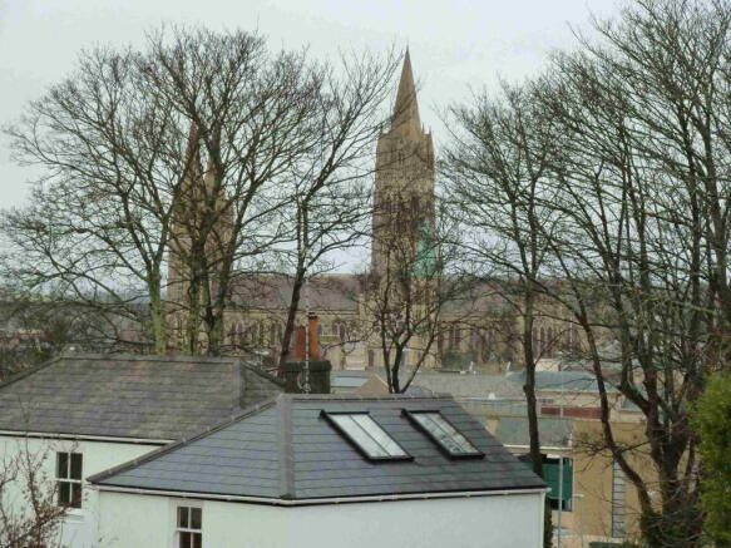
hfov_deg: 17.7
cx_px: 366
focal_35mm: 111
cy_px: 274
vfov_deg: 13.3
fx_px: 2344
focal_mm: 18.2
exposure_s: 1/320
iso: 250
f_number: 4.4
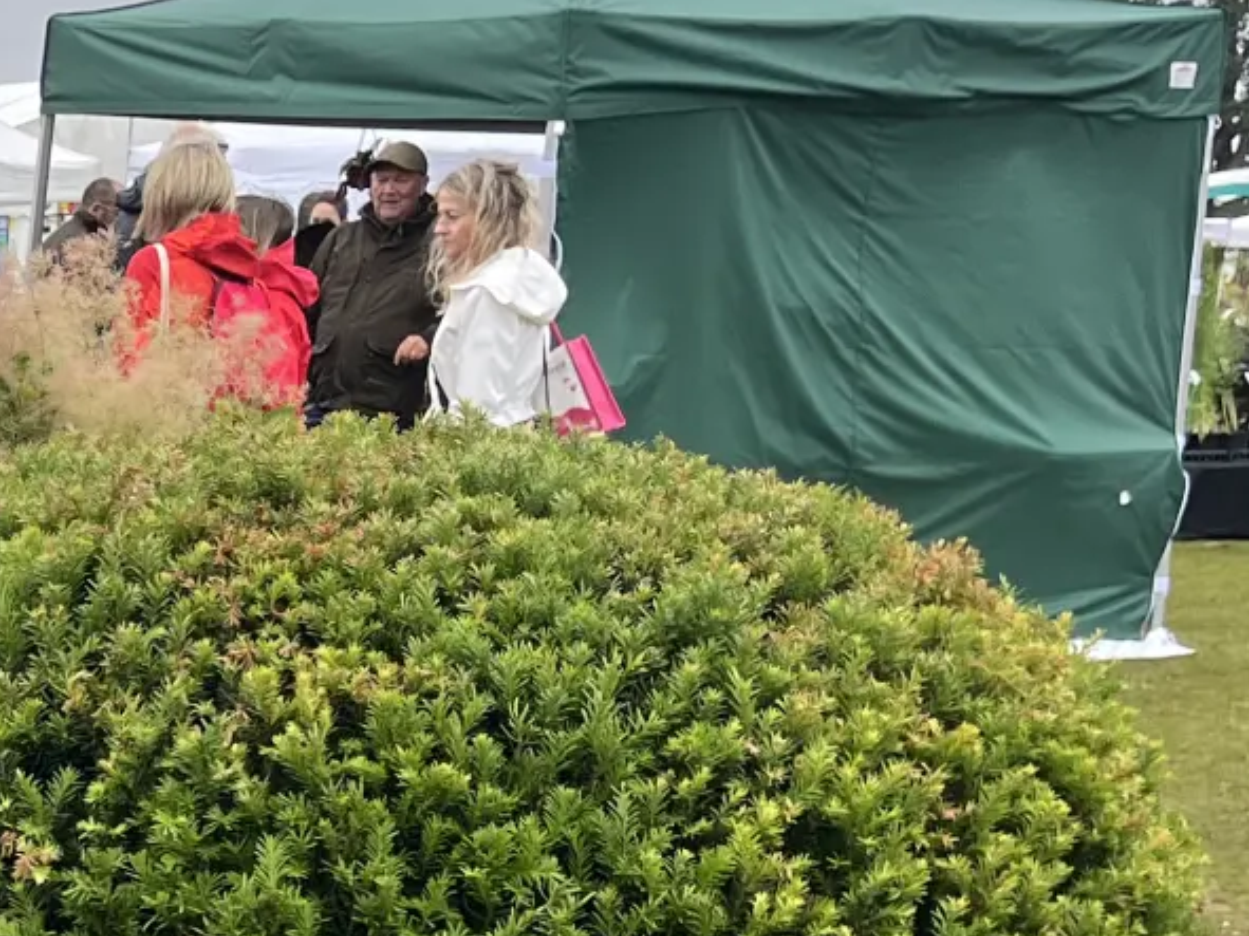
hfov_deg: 19.2
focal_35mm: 88
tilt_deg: -16.3
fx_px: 3175
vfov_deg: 16.1
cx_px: -668
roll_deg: -1.6
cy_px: 1107
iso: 50
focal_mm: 5.1
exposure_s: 1/452
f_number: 1.6
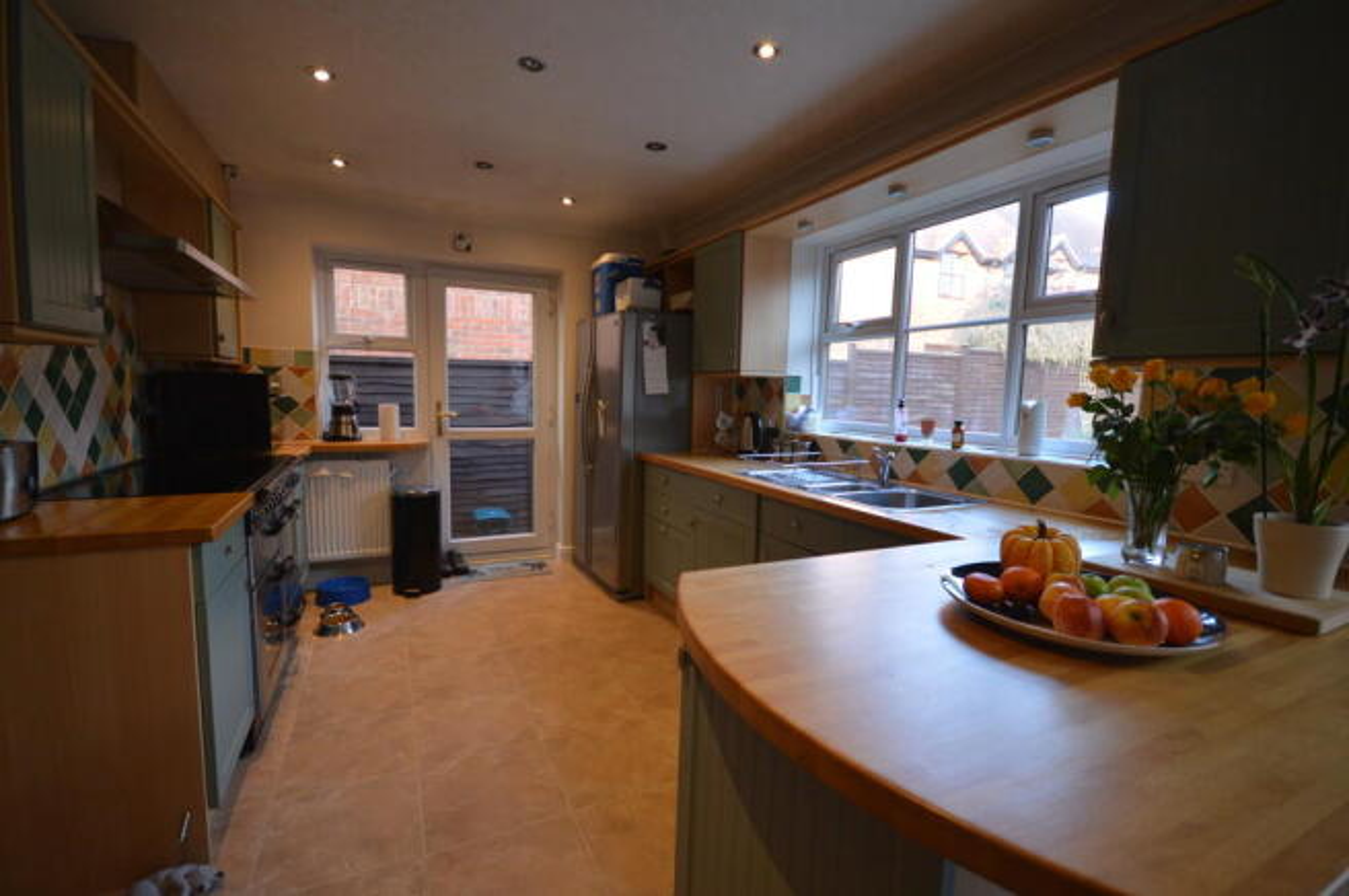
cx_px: 674
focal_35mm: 15
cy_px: 448
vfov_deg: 77.2
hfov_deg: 100.4
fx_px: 562
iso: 500
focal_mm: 10
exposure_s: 1/60
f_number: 4
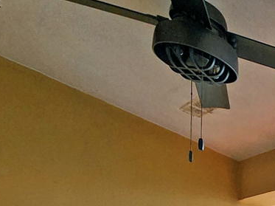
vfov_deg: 15.8
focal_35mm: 67
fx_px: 532
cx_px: 532
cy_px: 442
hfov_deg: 19.2
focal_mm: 2.2
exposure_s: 1/1628
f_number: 2.2
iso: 50
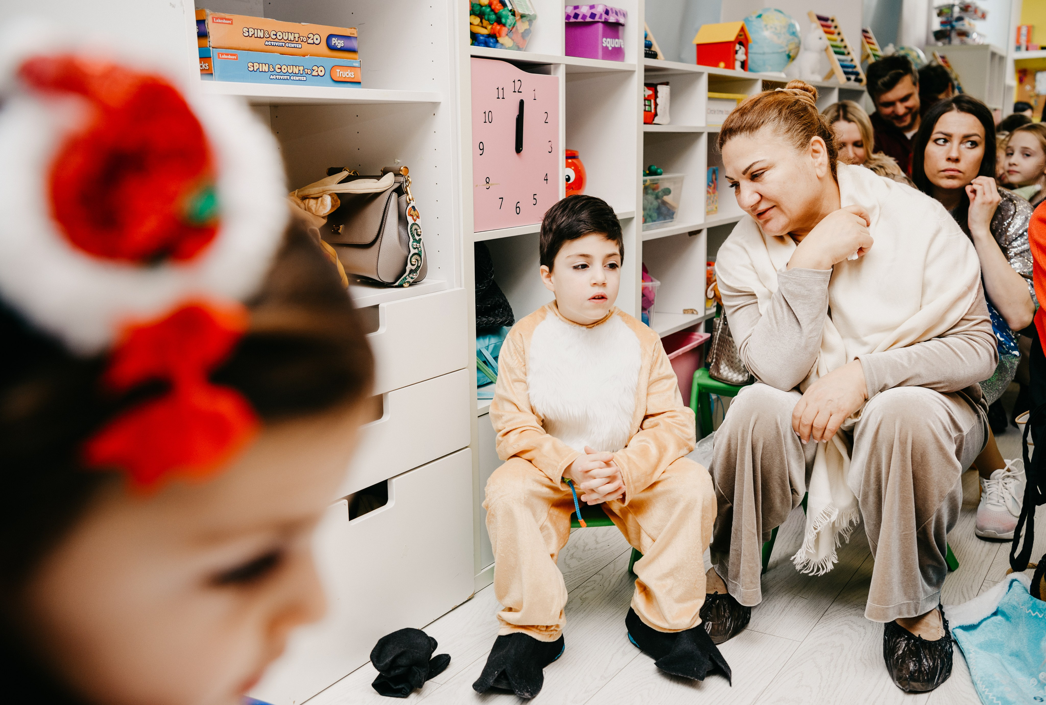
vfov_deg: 36.9
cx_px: 543
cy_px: 362
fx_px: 1056
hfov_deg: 52.7
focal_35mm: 36
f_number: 4
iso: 250
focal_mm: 35
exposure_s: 1/160
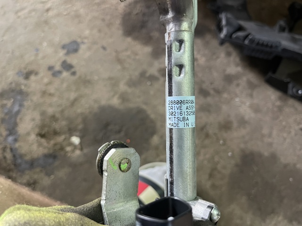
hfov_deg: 69.4
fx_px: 218
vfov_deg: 54.8
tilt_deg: -67.8
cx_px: 151
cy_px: 113
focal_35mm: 25
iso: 400
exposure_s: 1/33
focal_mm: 5.1
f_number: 1.6
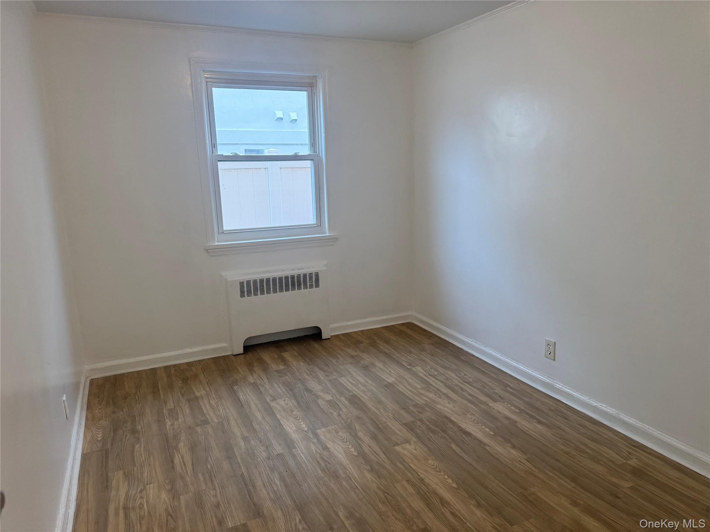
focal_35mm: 24
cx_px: 355
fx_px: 492
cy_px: 266
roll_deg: +0.8
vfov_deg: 56.8
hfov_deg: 71.6
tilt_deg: -10.7
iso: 160
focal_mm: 6.76
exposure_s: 1/215
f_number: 1.78
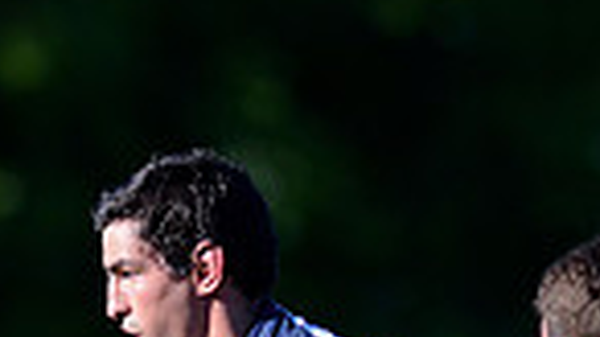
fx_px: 27768
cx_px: 353
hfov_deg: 1.2
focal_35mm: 1746
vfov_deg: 0.7
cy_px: 734
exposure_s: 1/2000
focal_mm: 420
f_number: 4
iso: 400
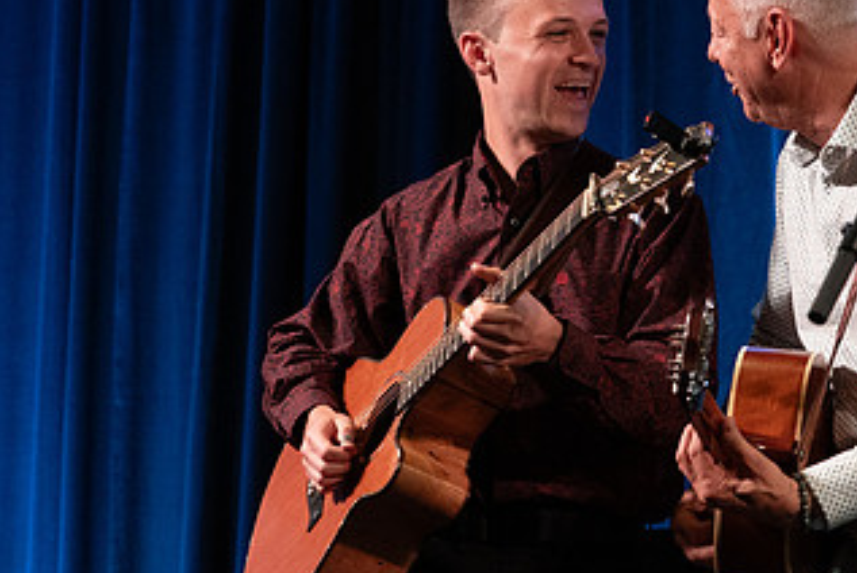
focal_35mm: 192
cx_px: 579
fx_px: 4575
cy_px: 264
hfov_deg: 10.7
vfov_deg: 7.2
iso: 6400
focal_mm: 105
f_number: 6.3
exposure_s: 1/200
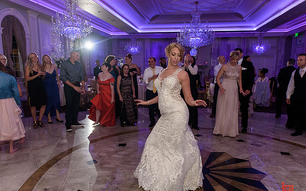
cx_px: 159
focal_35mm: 26
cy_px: 103
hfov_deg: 70.4
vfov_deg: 47.5
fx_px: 217
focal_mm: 24
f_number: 3.2
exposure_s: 1/125
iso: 1600
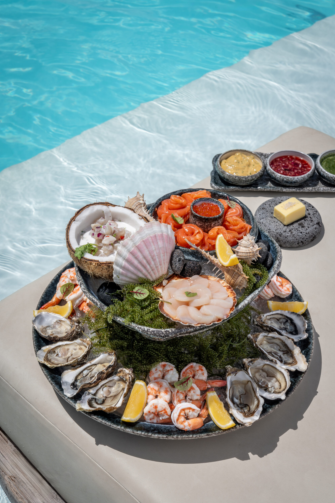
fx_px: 851
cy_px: 250
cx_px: 170
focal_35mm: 61
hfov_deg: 22.3
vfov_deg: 32.9
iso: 100
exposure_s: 1/320
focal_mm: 60
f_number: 11
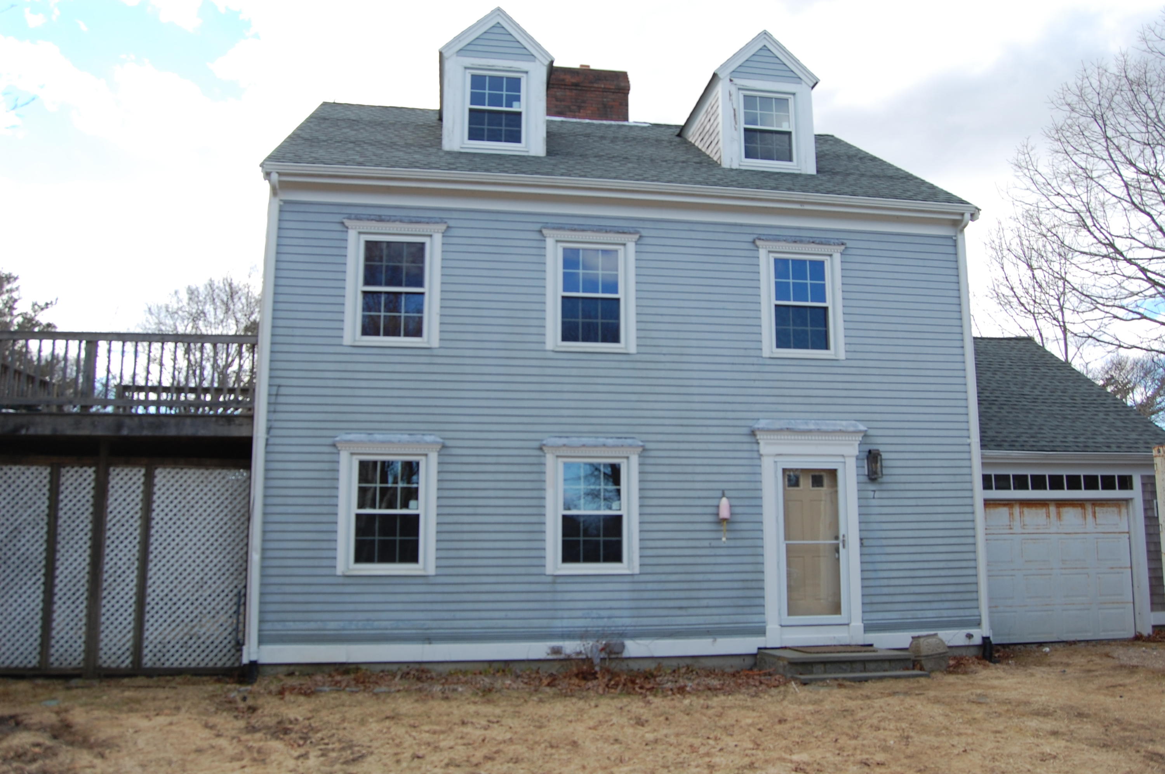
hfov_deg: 67.4
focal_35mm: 27
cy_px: 387
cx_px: 582
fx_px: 873
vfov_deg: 47.8
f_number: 8
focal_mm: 18
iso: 200
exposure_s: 1/250
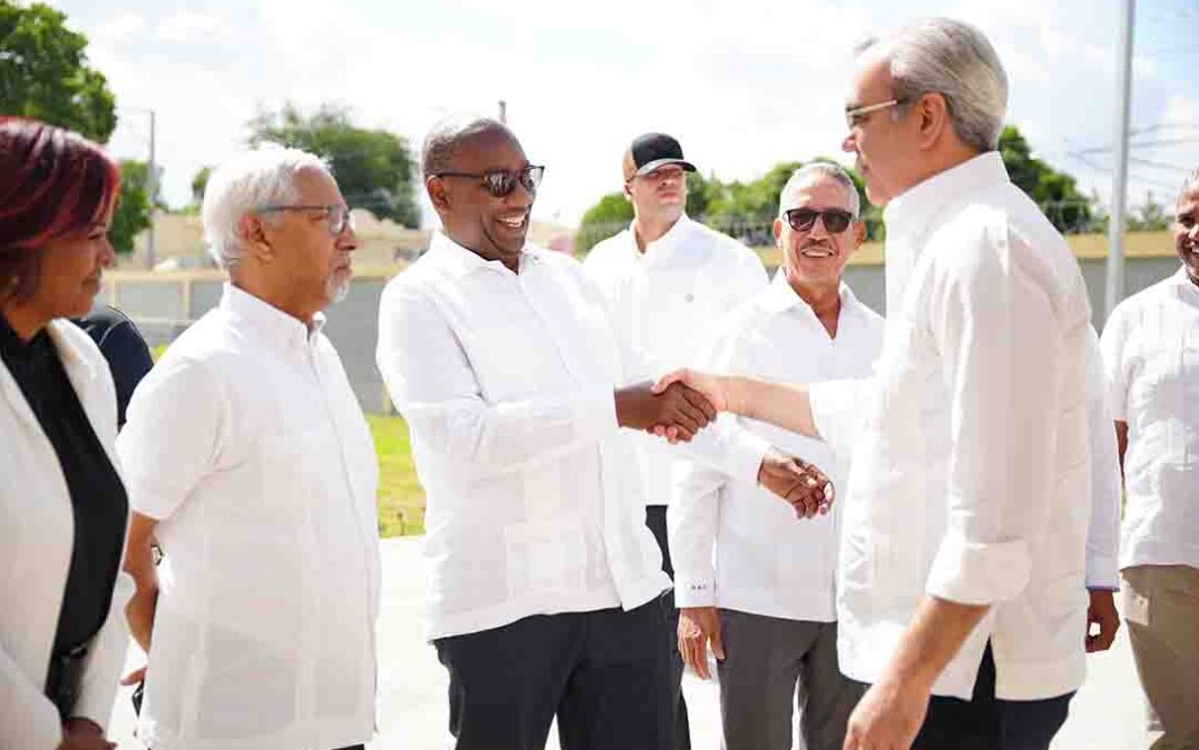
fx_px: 1527
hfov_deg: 42.9
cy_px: 356
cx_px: 600
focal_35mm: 47
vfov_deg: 27.6
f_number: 2.8
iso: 100
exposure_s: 1/1000
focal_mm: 45.7
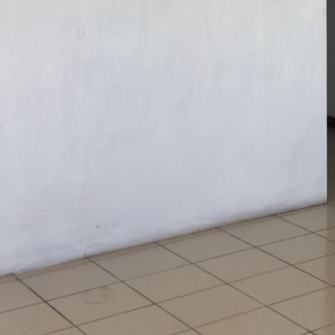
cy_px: -43
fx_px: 985
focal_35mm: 90
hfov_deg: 17.8
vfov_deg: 18.5
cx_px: 460
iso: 32
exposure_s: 1/138
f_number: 2.2
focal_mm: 4.15
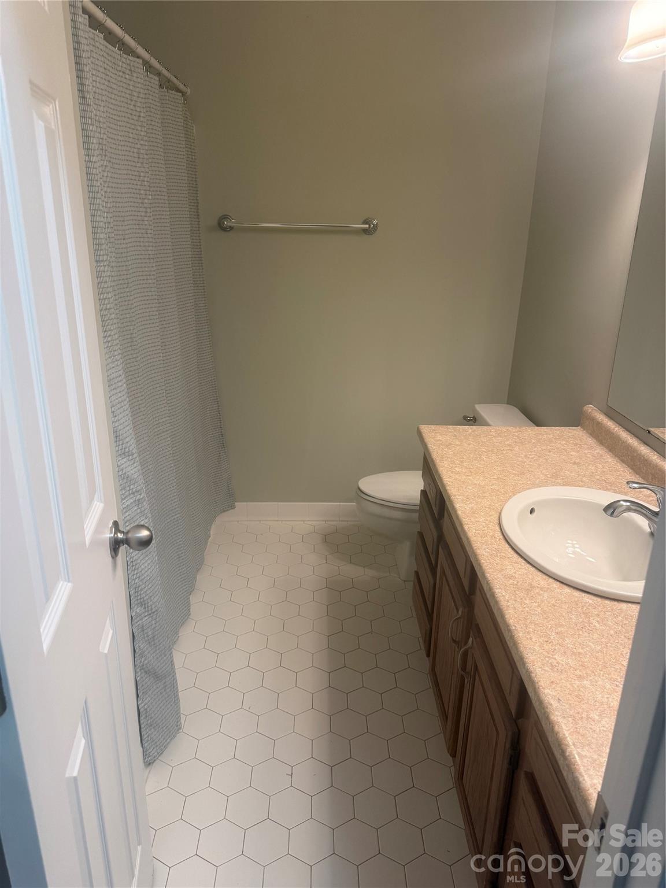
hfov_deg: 56.8
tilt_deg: -18.9
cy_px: 444
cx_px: 333
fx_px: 616
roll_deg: -2.1
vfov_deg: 71.6
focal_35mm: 24
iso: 200
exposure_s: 1/60
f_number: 1.78
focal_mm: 6.76
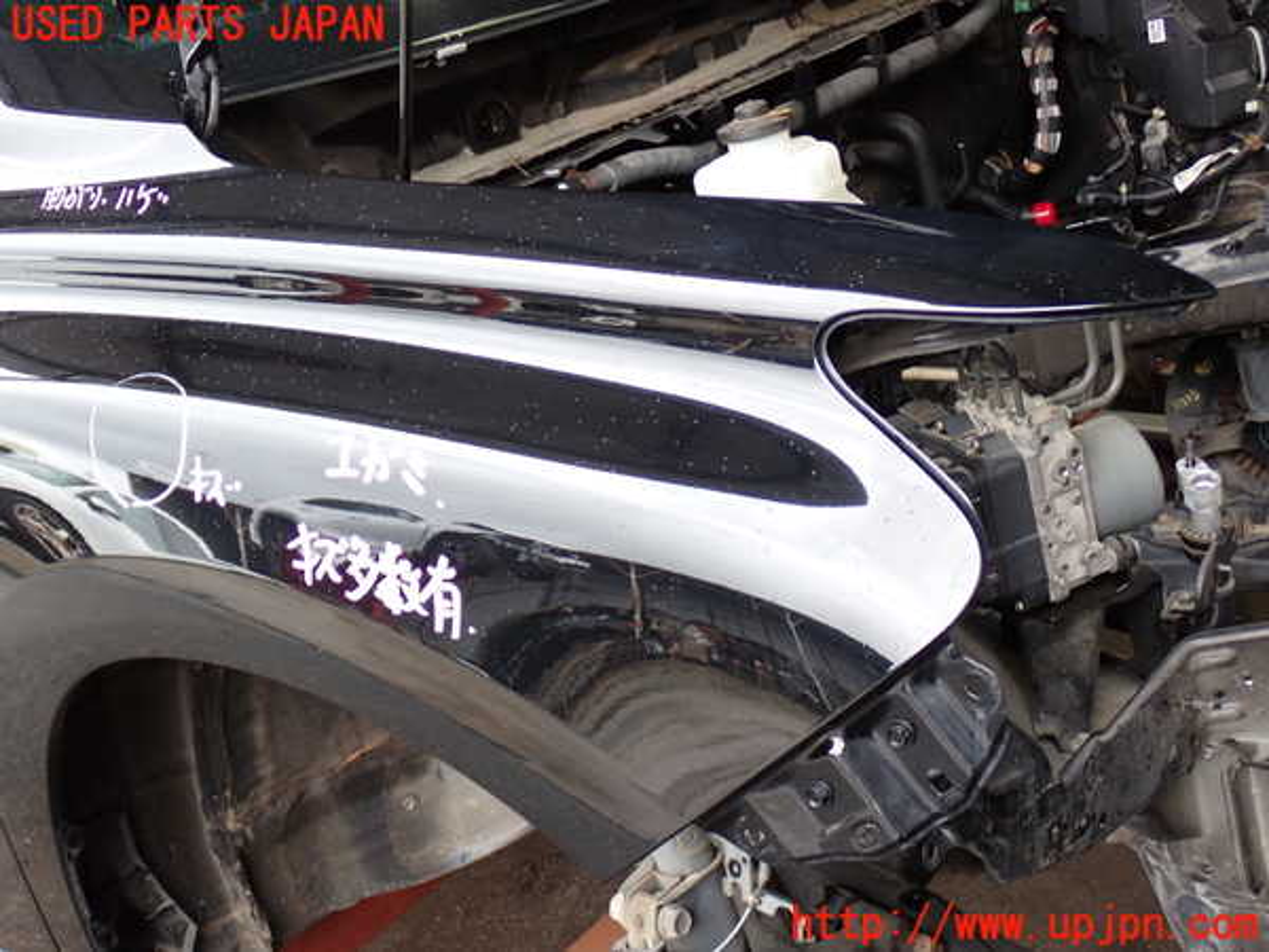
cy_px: 476
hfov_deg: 40.4
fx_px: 1723
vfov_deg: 30.9
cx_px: 634
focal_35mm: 47
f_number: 3.1
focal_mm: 8.4
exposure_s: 1/60
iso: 200
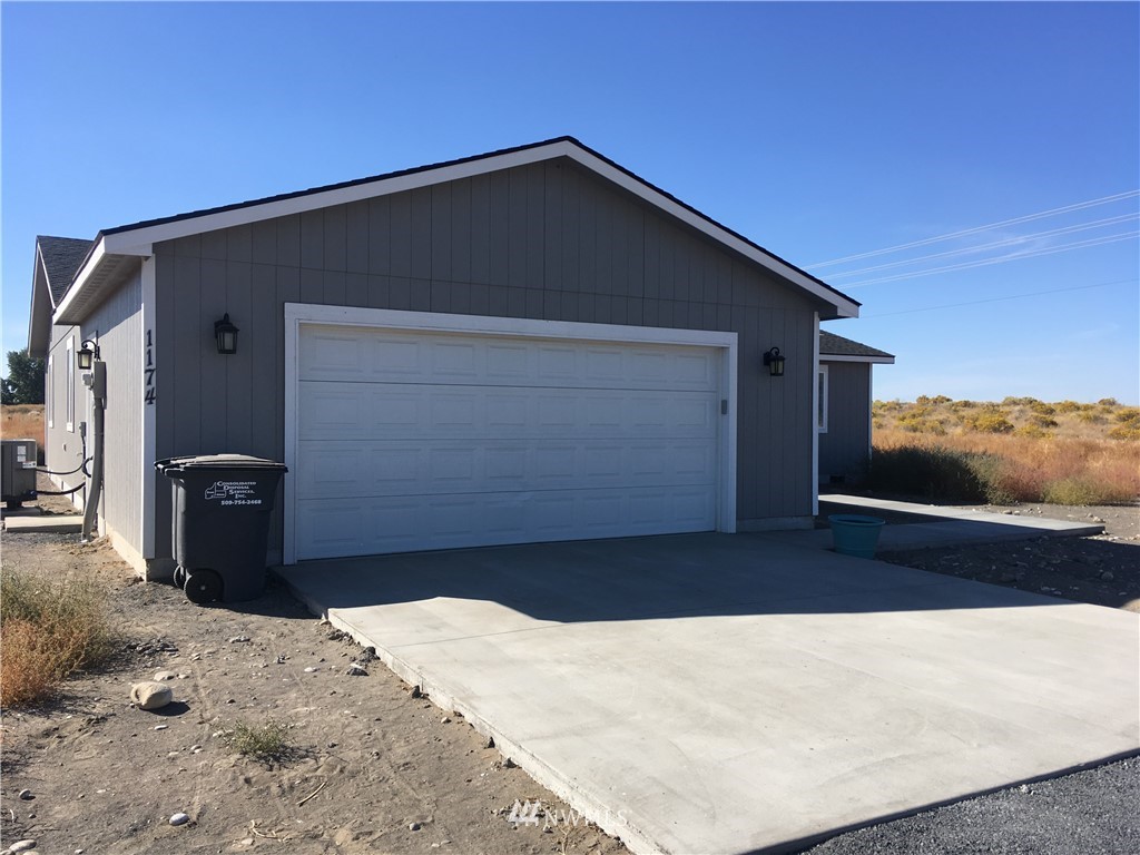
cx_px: 570
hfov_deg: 61.7
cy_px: 428
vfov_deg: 48.2
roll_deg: -0.7
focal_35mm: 29
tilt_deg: -0.1
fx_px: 955
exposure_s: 1/1261
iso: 25
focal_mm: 4.15
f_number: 2.2
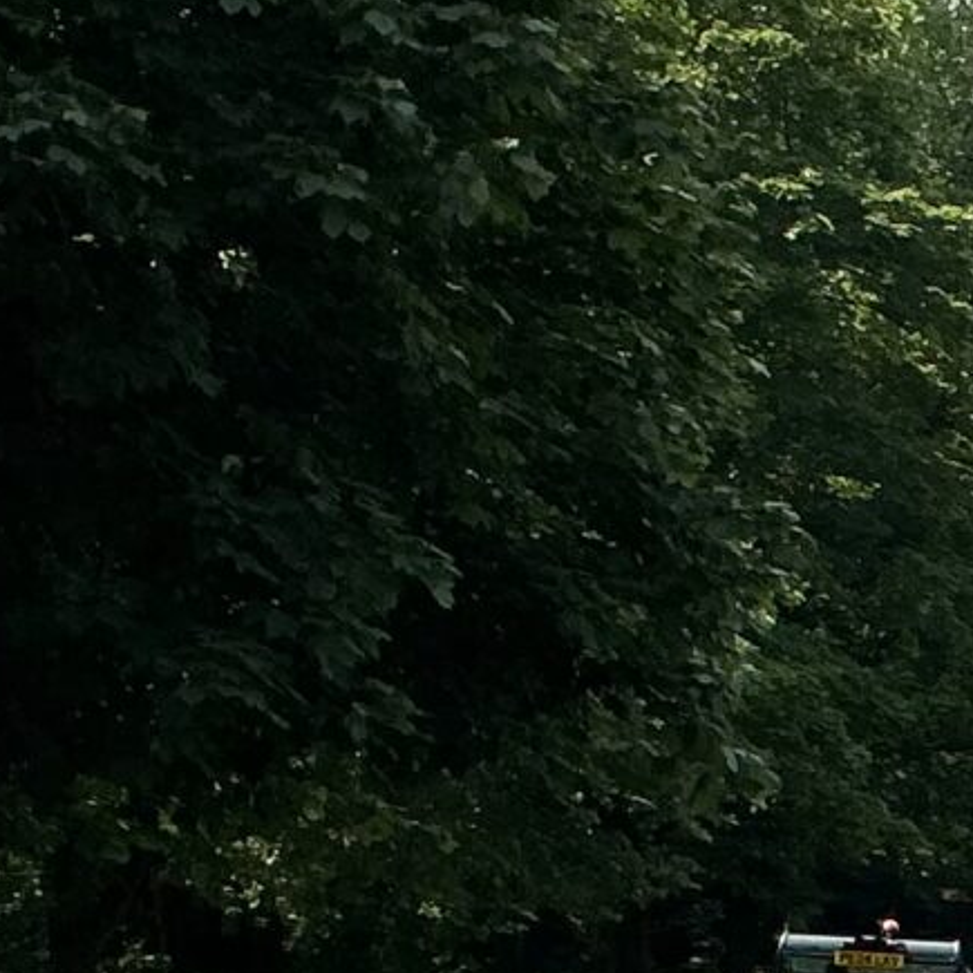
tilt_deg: -6.2
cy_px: 1523
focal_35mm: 151
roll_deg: -0.7
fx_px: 4802
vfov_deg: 11.1
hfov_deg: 9.8
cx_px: 2548
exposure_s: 1/1577
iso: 25
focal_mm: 3
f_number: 1.8
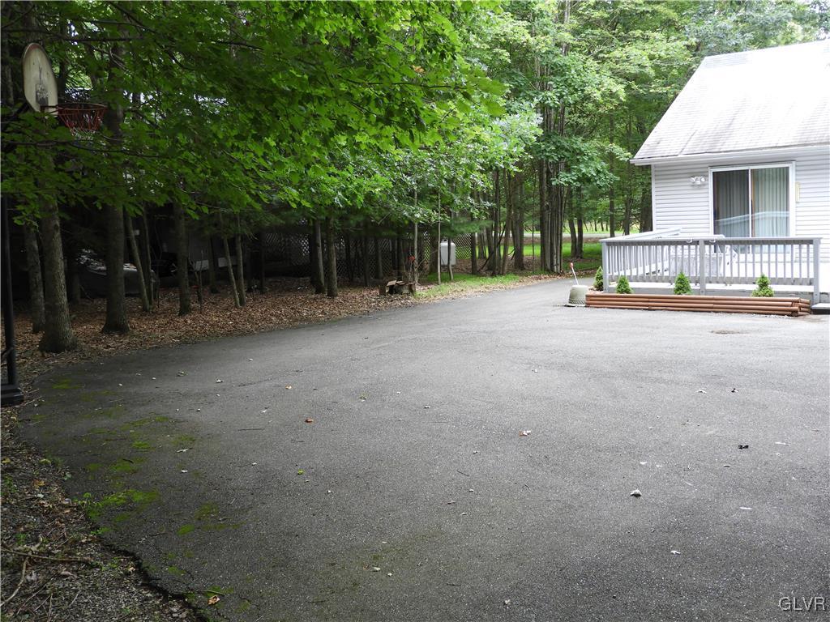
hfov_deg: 52.6
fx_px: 839
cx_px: 415
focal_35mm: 35
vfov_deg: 40.7
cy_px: 311
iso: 100
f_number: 3.8
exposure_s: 1/30
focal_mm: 6.3
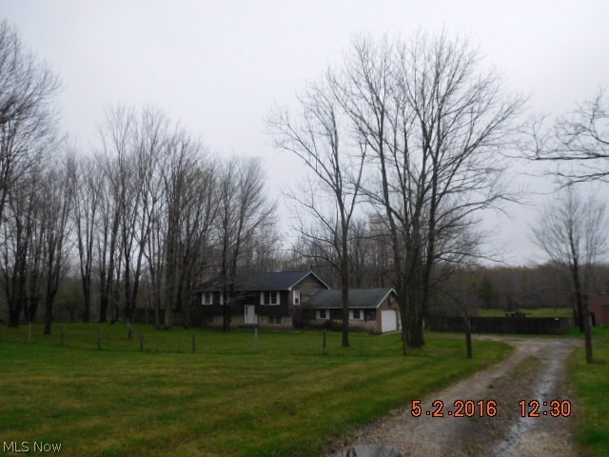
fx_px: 440
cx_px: 304
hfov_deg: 69.4
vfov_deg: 54.9
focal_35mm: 25
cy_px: 228
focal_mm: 4.5
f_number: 3.4
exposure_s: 1/800
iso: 125
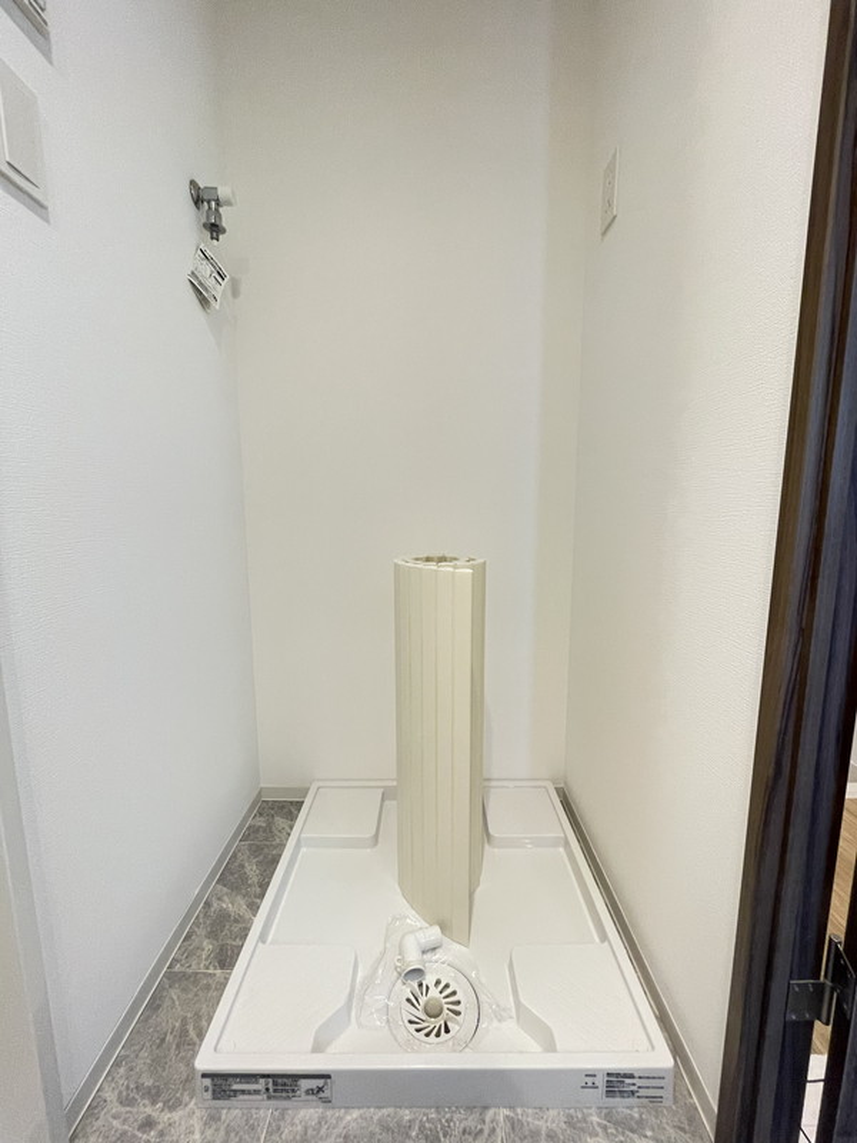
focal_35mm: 14
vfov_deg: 102.1
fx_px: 462
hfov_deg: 85.7
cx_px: 428
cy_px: 572
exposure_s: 1/50
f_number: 2.4
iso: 250
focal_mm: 1.55
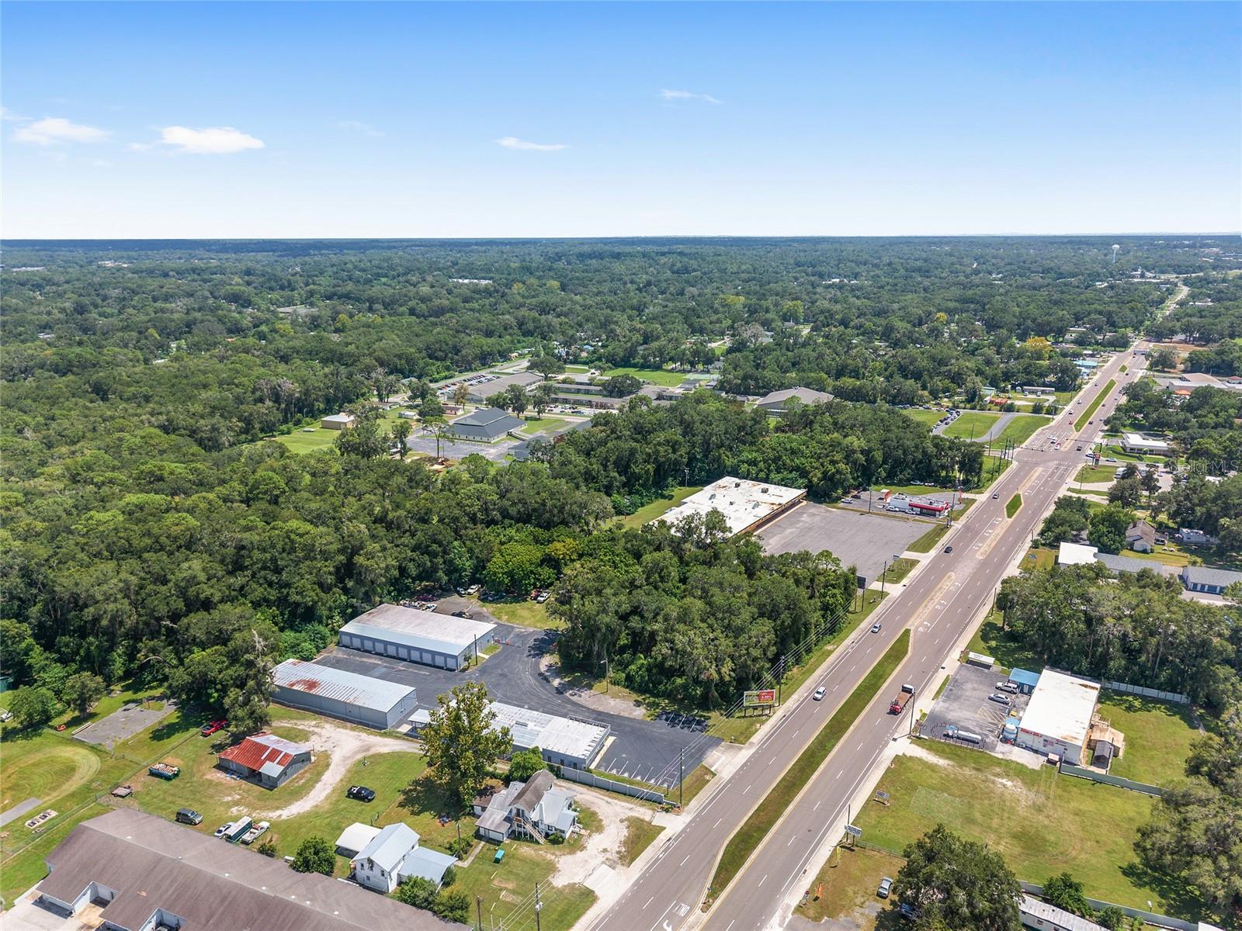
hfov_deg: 71.6
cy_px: 466
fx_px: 861
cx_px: 621
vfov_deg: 56.8
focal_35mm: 24
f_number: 1.8
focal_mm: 8.67
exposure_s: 1/4000
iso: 200
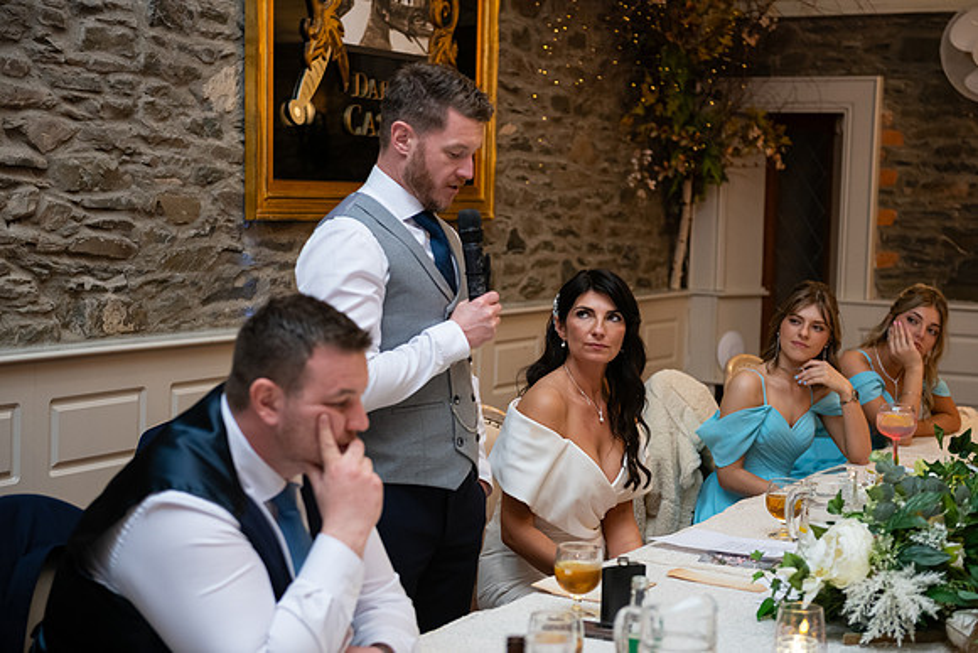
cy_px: 326
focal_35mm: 66
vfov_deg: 20.6
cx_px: 489
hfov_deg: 30.5
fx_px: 1793
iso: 800
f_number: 3.5
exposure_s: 1/160
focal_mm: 66
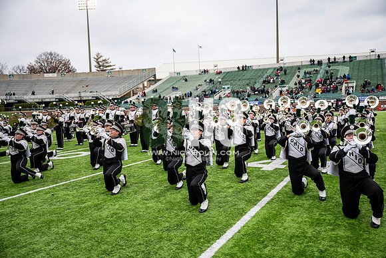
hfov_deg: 56.5
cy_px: 129
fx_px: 359
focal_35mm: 34
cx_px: 193
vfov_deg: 39.4
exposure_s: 1/500
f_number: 2.8
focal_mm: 33.5
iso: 100
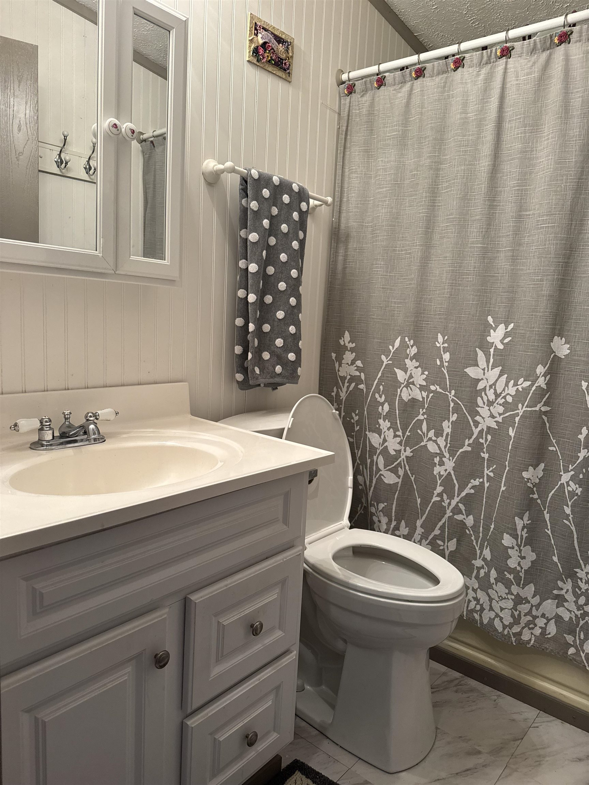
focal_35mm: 24
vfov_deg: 71.6
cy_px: 392
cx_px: 294
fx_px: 544
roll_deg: -2.1
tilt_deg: -7.8
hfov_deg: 56.8
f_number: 1.78
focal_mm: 6.76
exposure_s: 1/60
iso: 250
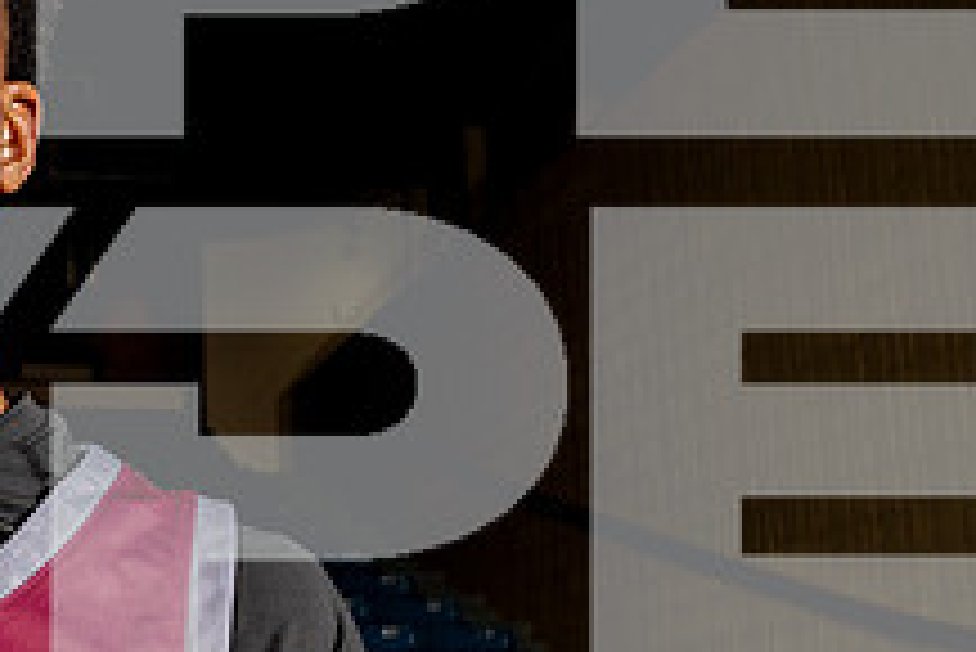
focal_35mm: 64
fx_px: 1736
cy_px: 447
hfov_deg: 29.0
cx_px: -36
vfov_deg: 21.2
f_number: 7.1
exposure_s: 1/125
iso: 250
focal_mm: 24
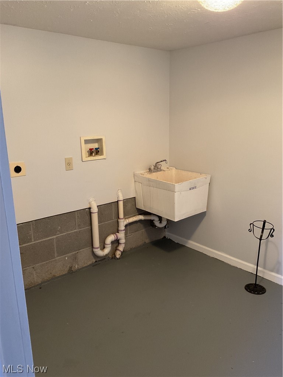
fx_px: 316
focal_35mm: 29
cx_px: 142
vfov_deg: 61.7
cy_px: 188
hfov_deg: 48.2
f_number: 1.8
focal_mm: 3
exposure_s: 1/40
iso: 200
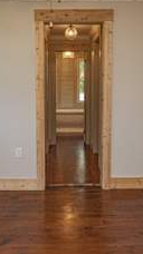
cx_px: 64
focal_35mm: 33
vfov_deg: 59.0
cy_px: 101
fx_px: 223
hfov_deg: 35.6
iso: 400
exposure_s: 1/60
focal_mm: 10
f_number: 5.6
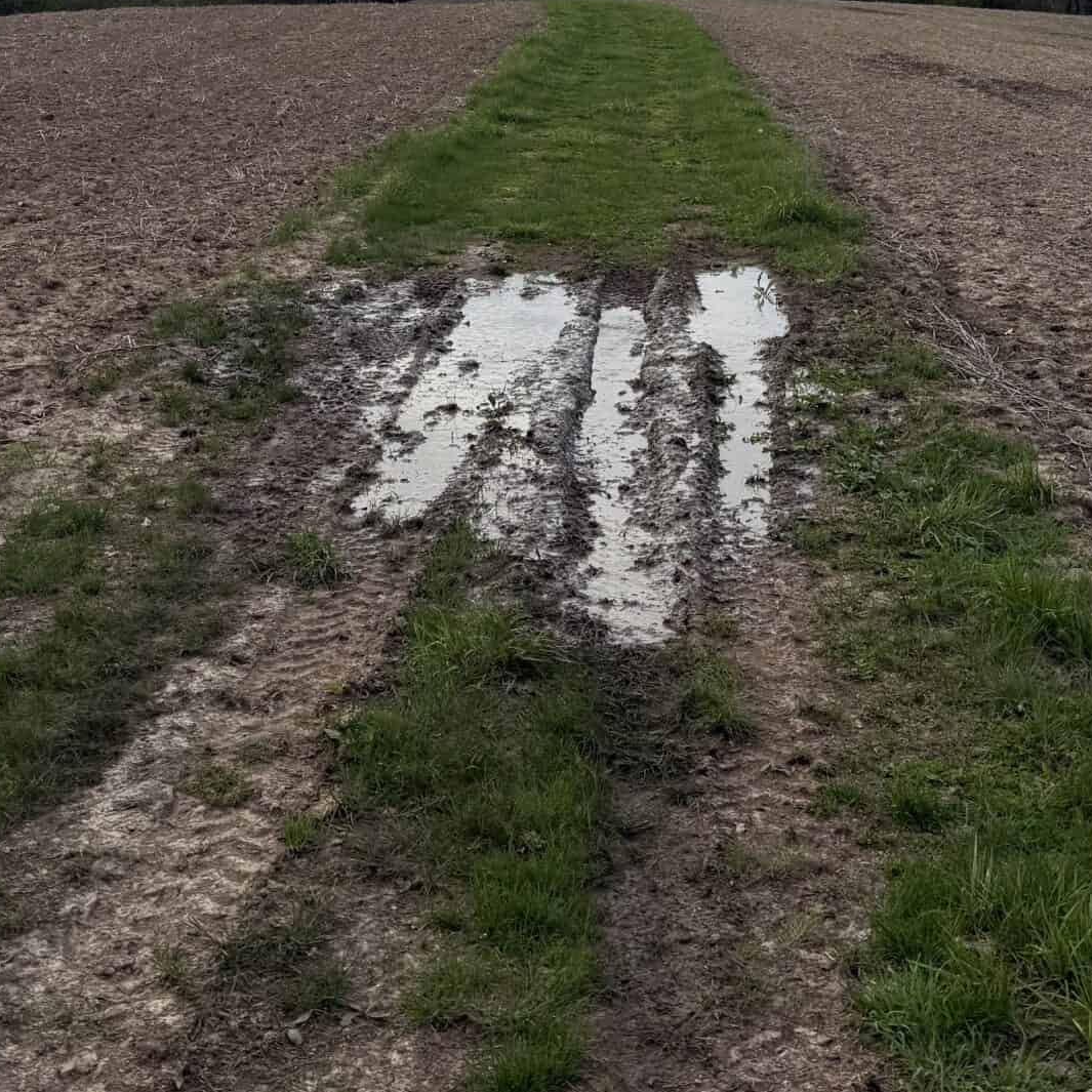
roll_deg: +0.3
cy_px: 123
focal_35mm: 51
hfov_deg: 33.4
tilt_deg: -4.9
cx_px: 531
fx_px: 1820
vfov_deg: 31.9
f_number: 1.78
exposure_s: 1/3425
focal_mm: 6.76
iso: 80
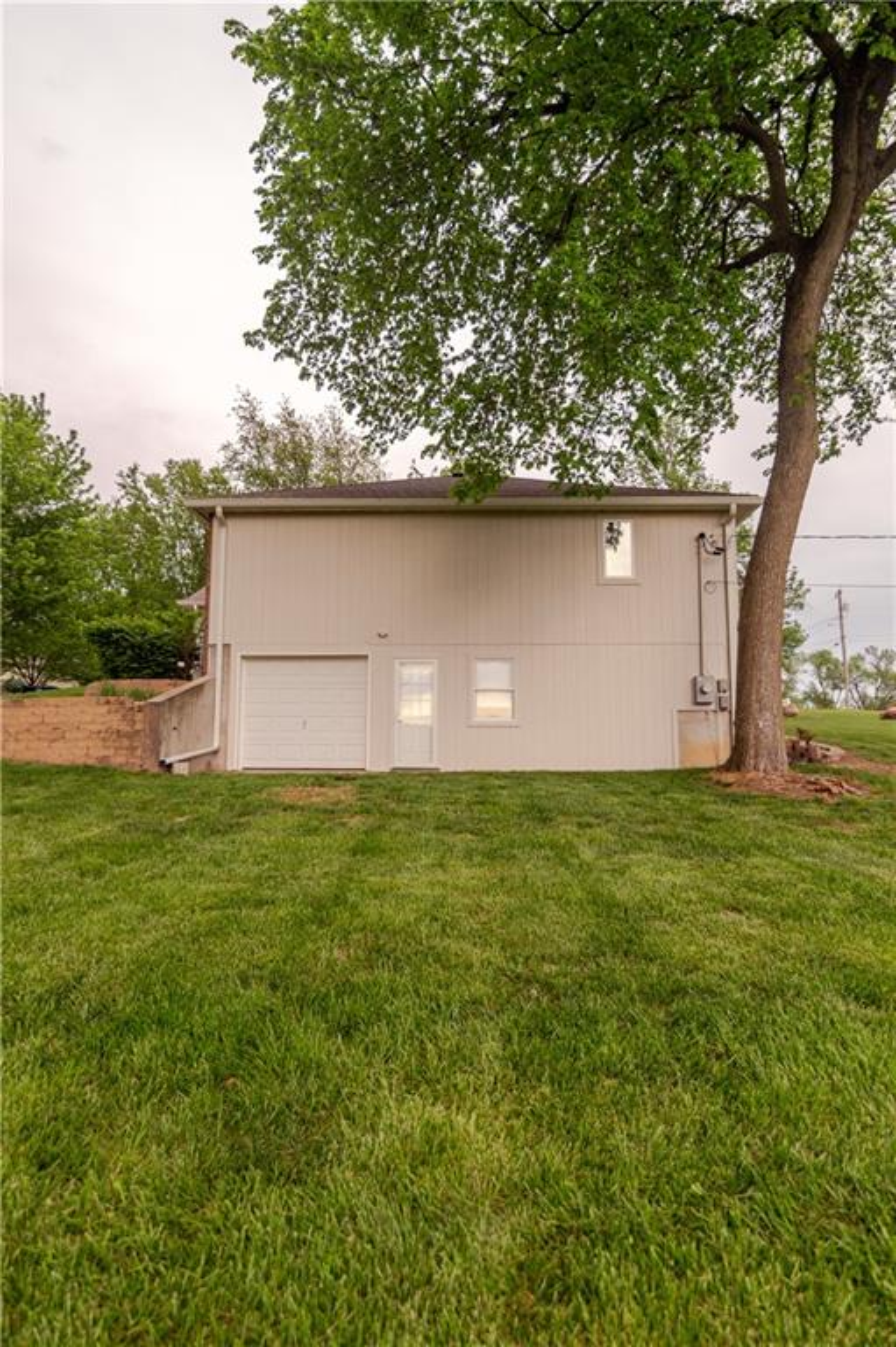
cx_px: 448
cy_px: 674
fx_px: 748
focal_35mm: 20
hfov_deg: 61.9
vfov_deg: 84.0
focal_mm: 20
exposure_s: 1/3200
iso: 100
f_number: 3.5
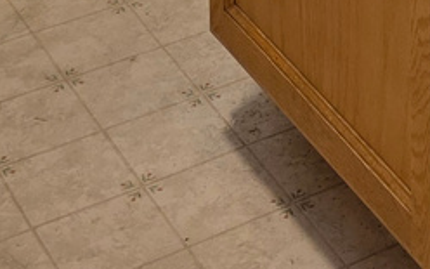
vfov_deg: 7.0
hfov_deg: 13.2
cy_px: -732
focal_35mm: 151
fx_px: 1770
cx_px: 622
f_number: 1.7
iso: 80
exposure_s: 1/120
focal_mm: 6.3
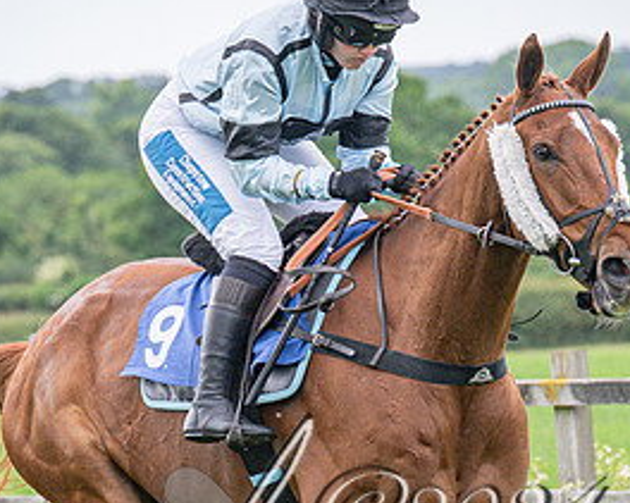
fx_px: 9673
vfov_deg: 3.0
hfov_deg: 3.7
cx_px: 198
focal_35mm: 519
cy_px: 413
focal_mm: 110
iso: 400
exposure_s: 1/1600
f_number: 4
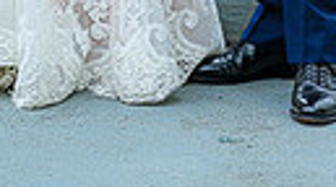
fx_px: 3424
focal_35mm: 385
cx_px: 276
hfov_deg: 5.6
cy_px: -392
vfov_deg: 3.1
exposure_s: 1/640
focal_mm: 105
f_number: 2.2
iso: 180
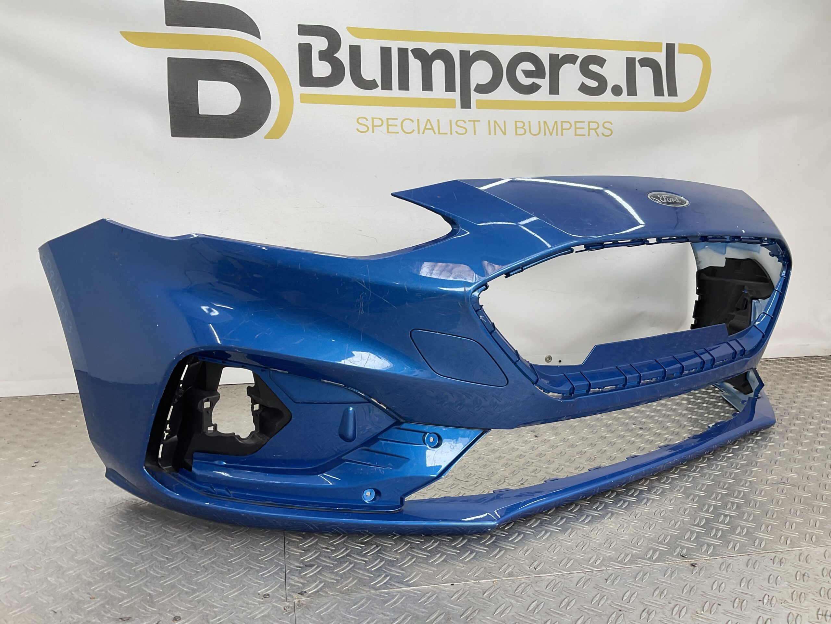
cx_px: 416
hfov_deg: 61.7
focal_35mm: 29
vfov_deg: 48.2
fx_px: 696
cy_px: 312
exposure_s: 1/120
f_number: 1.8
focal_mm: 3
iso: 16
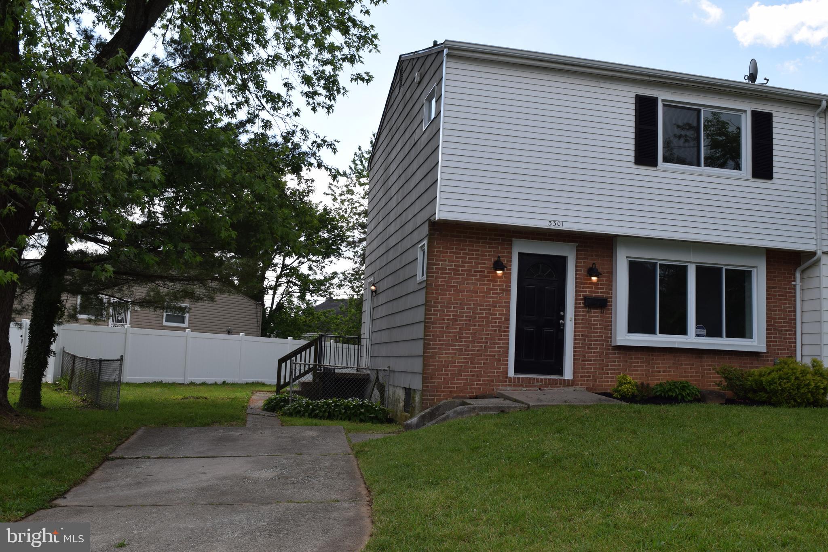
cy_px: 276
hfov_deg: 53.1
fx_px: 828
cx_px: 414
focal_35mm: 36
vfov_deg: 36.9
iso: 100
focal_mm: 24
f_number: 9
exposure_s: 1/200
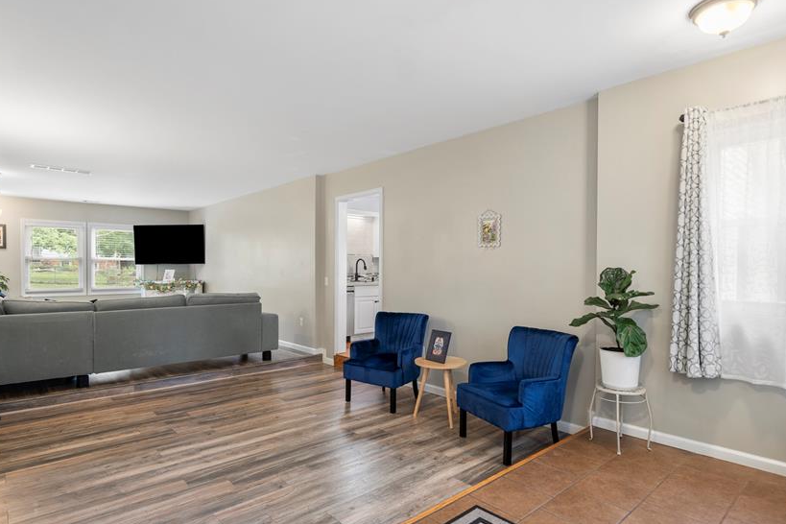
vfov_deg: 61.9
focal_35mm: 20
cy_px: 270
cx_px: 386
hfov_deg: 84.0
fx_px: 437
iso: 100
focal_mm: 16
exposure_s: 1/1.25
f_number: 4
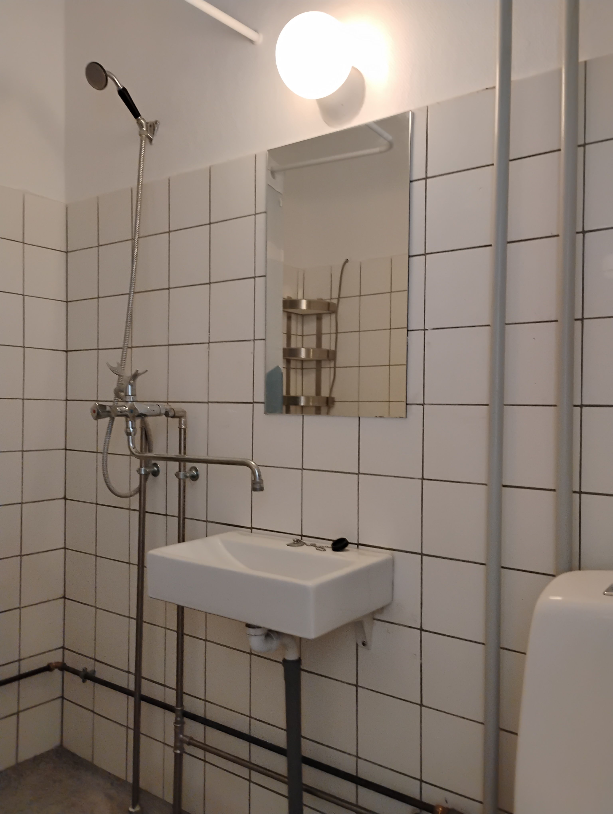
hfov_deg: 49.9
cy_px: 407
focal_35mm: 28
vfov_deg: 63.4
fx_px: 659
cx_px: 306
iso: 609
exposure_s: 1/50
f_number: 1.8
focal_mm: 4.26
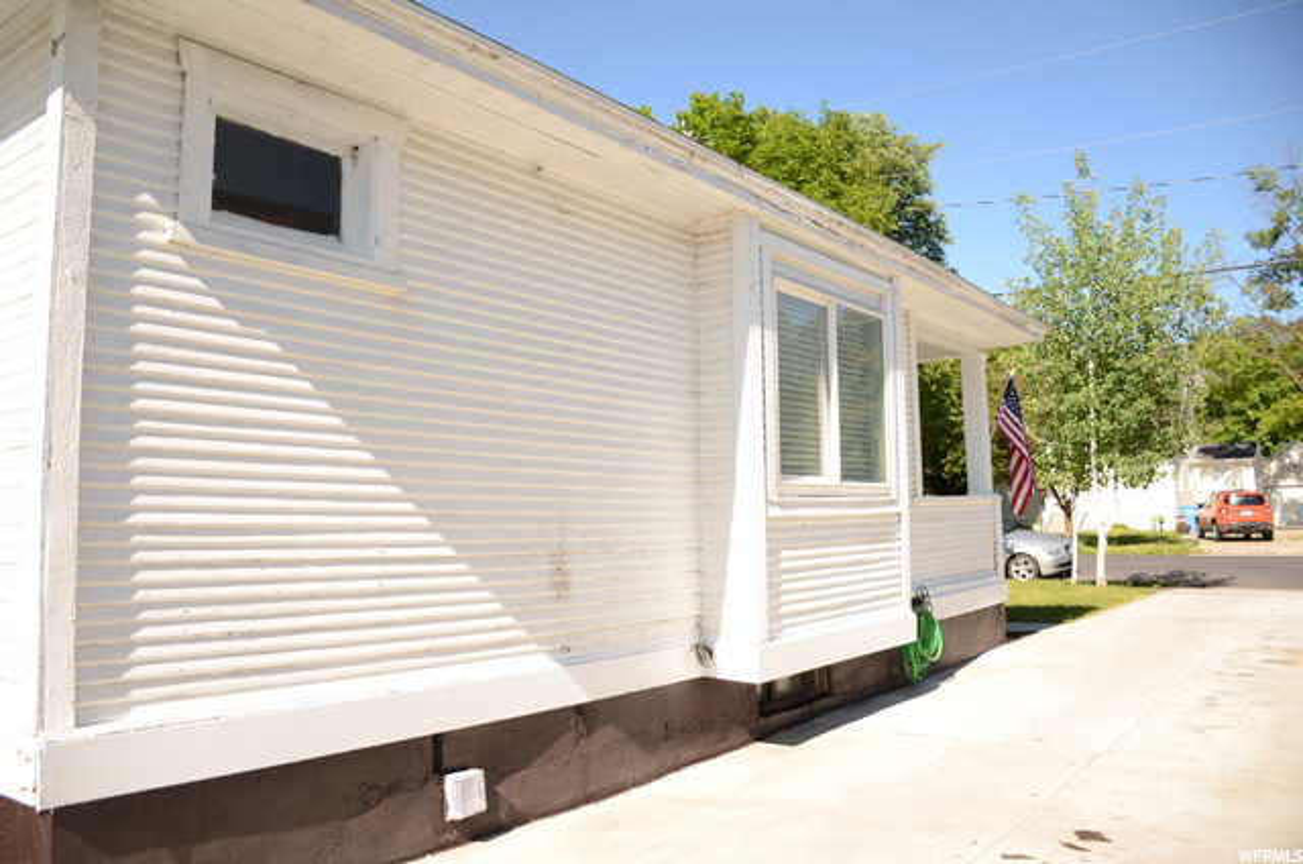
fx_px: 975
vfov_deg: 47.7
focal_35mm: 27
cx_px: 652
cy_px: 432
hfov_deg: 67.5
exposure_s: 1/500
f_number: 3.5
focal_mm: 18
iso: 100
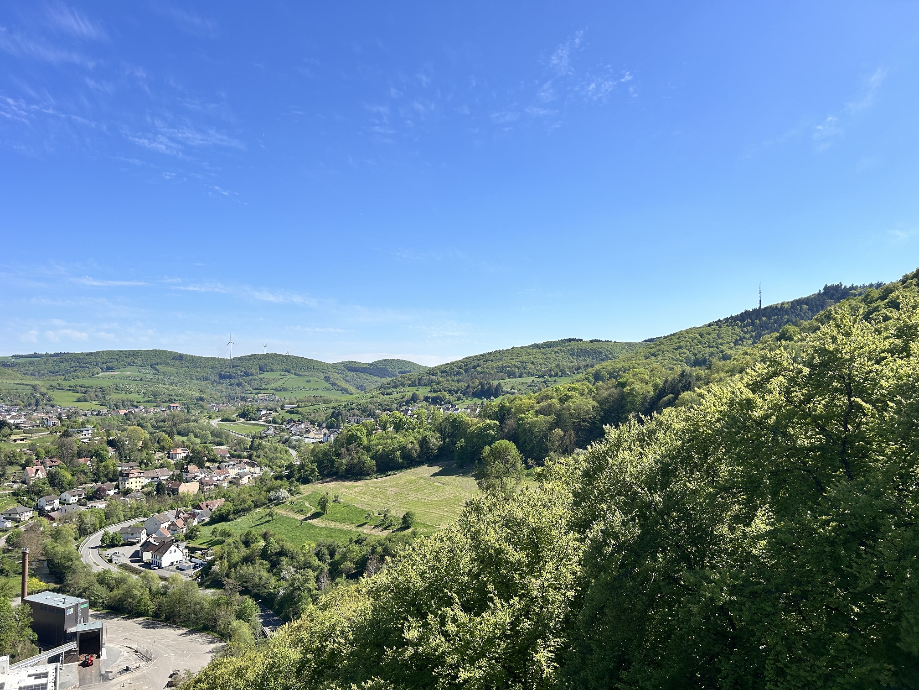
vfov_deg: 53.1
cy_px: 345
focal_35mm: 26
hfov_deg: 67.3
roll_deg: +0.5
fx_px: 690
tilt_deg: +2.8
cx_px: 460
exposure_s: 1/4630
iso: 50
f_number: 1.5
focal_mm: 5.7
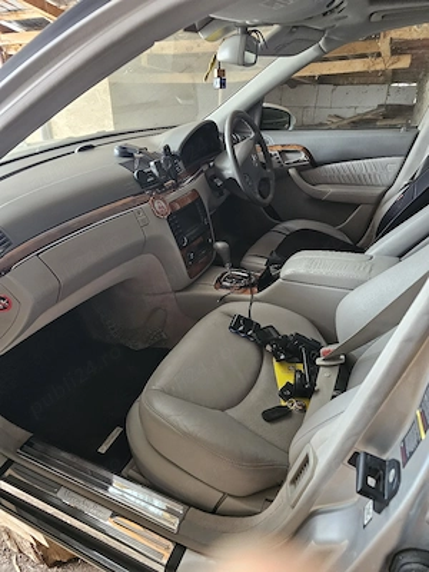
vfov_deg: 73.9
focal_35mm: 23
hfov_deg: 58.9
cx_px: 214
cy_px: 286
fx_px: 380
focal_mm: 6.3
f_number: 1.7
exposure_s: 1/101
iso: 1000
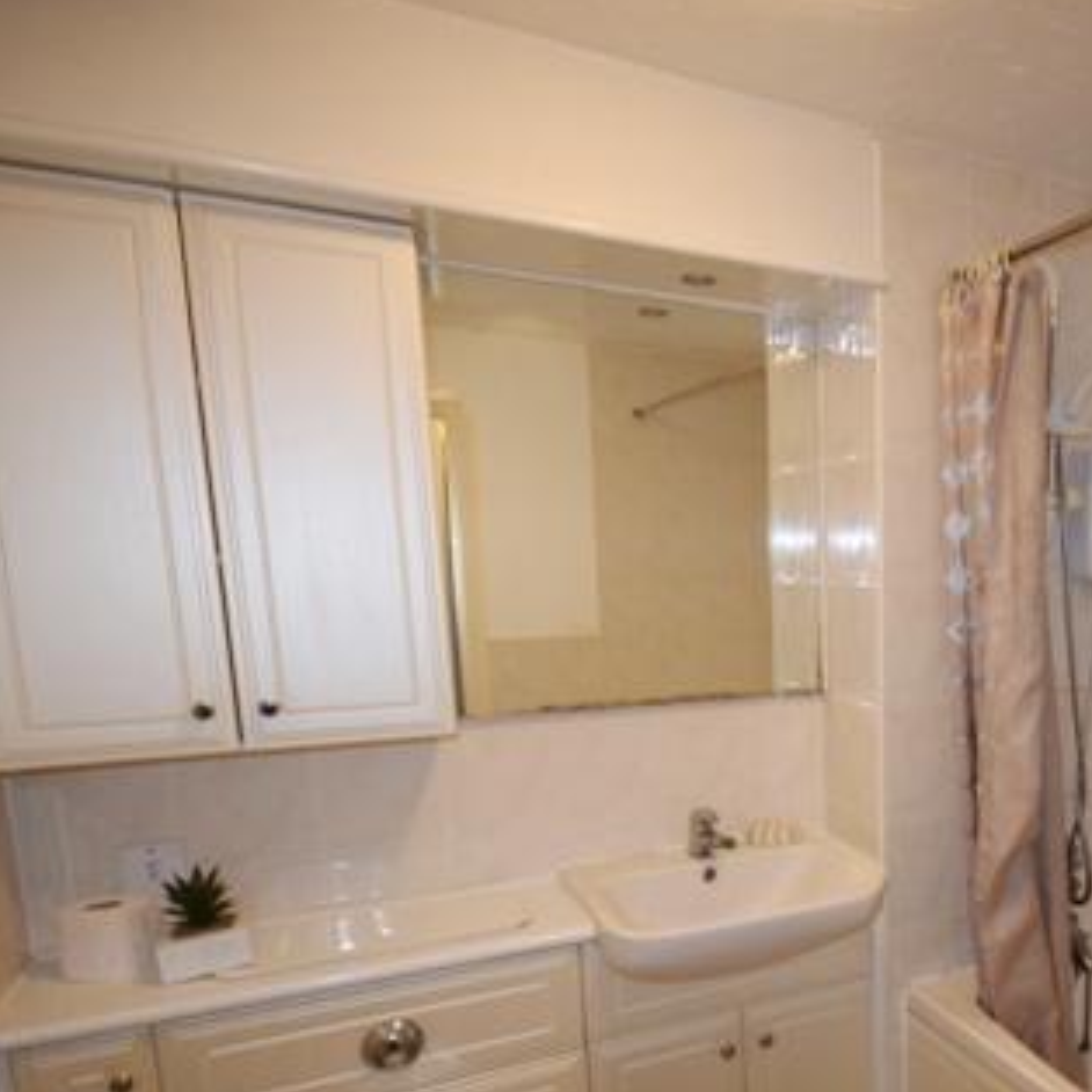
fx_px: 928
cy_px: 725
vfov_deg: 59.6
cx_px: 939
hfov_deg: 54.7
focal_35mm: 26
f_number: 4
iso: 900
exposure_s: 1/60
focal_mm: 10
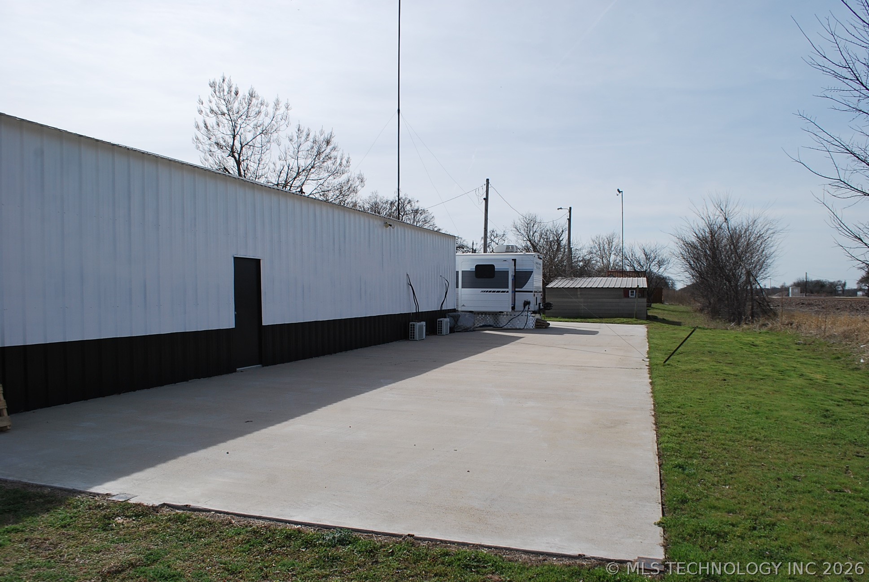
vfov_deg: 48.0
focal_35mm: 27
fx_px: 653
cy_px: 291
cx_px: 434
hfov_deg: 67.3
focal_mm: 18
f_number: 9
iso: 100
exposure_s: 1/320
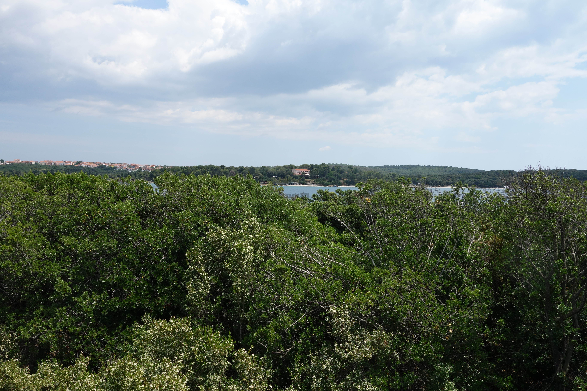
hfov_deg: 65.5
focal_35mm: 28
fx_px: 457
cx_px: 294
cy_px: 196
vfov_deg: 46.4
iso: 125
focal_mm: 10.4
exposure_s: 1/500
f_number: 5.6
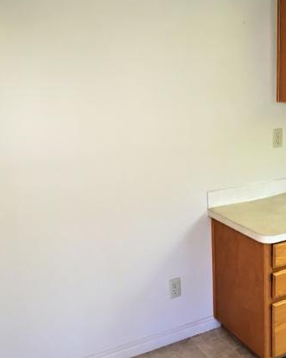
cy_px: 169
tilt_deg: -15.4
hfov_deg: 33.2
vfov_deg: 42.0
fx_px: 466
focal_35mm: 44
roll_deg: +0.4
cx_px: 228
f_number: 2.2
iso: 50
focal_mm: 4.15
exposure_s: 1/30
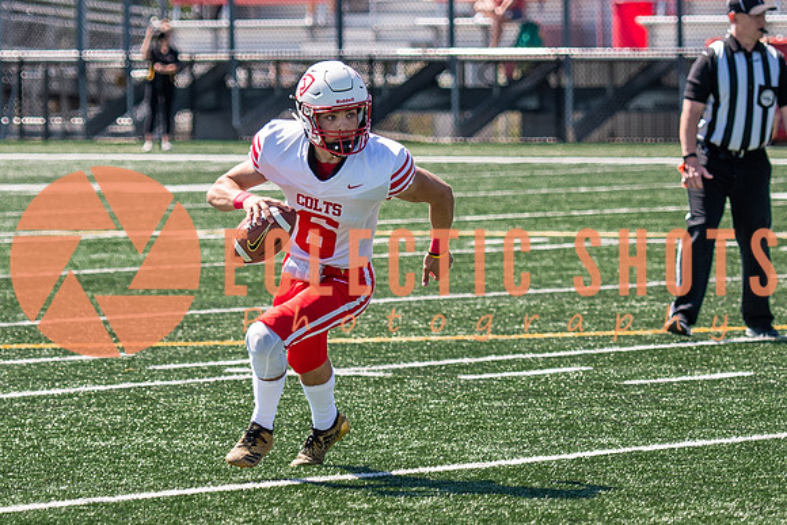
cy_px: 264
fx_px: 6688
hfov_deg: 6.7
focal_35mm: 306
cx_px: 357
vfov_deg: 4.5
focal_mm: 102
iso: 160
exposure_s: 1/1600
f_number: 2.8
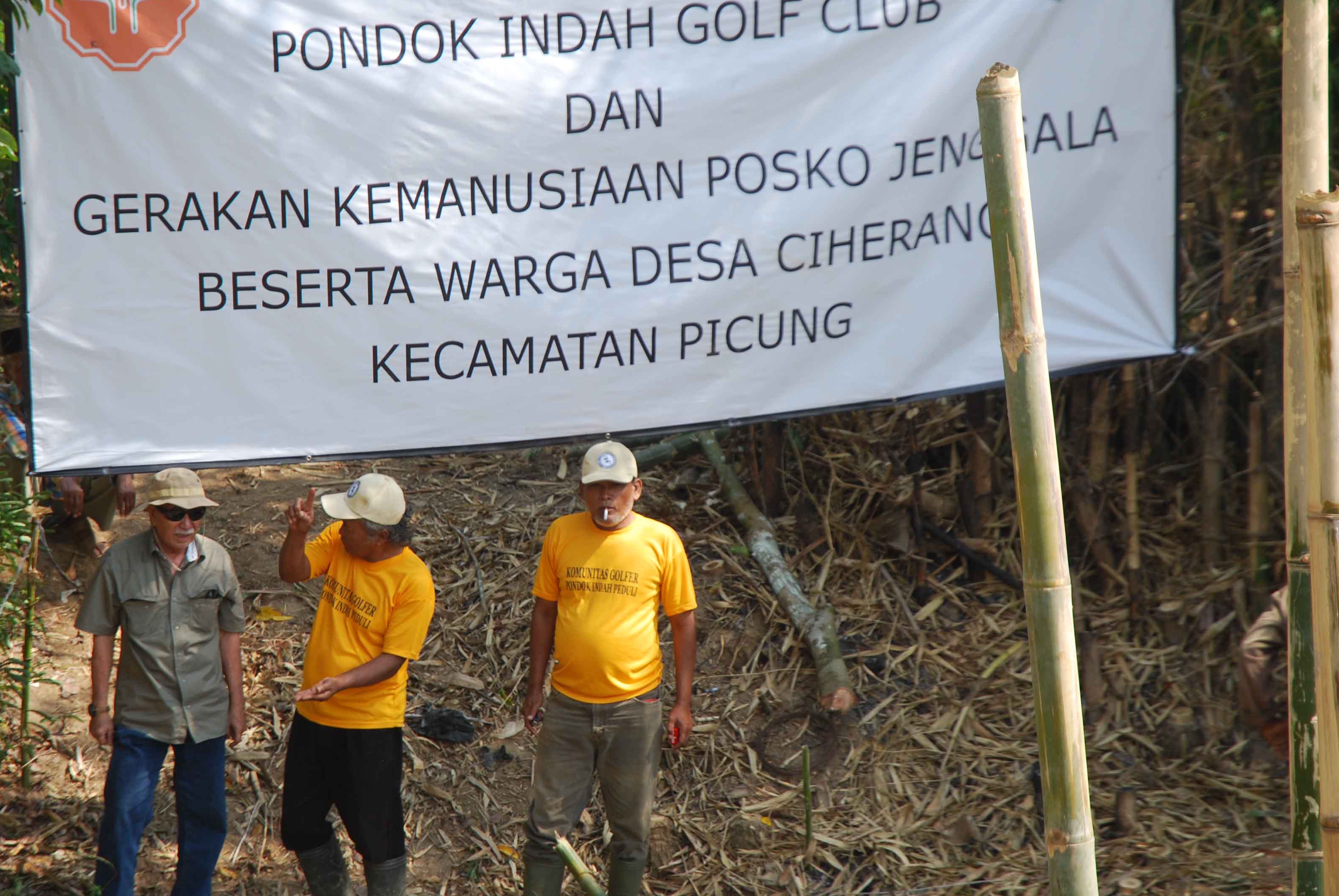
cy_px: 409
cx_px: 578
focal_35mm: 128
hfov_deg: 16.0
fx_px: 4767
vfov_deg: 10.7
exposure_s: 1/320
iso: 200
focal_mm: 70
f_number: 4.5
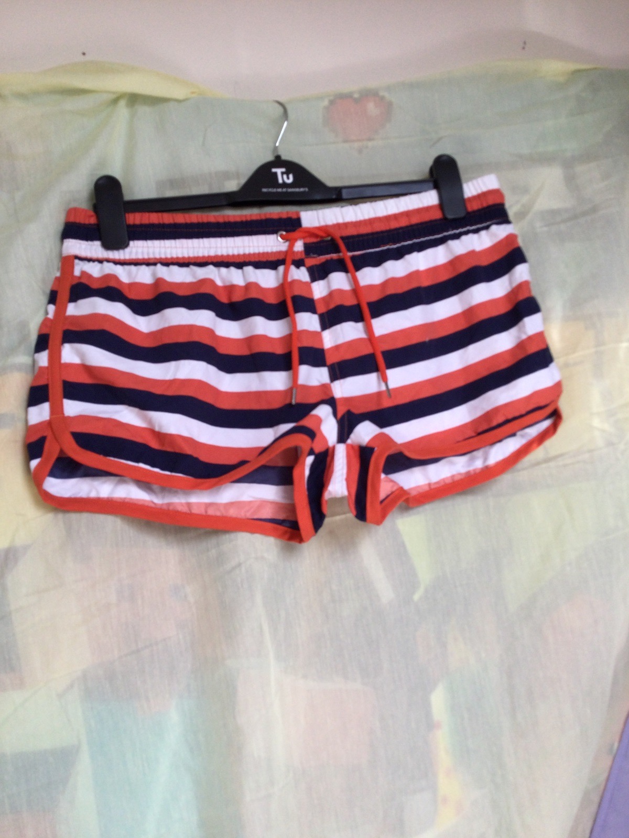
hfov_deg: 45.4
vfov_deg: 58.4
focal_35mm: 31
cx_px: 314
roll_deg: +5.4
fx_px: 751
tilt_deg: +1.8
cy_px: 419
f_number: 2.4
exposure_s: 1/100
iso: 40
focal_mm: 3.3
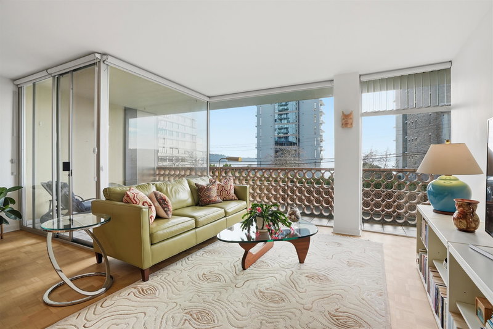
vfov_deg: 73.7
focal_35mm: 16
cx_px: 246
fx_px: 219
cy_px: 164
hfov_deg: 96.7
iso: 400
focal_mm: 16
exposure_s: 1/640
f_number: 8
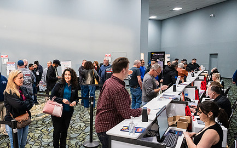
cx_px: 87
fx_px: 213
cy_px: 83
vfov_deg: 38.2
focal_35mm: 33
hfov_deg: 57.4
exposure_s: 1/200
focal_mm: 24
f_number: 4
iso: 6400
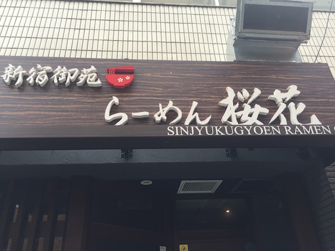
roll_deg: +1.5
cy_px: 126
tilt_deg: +29.7
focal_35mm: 29
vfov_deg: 48.2
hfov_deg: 61.7
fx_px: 281
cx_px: 168
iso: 32
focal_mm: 4.15
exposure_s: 1/120
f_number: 2.2
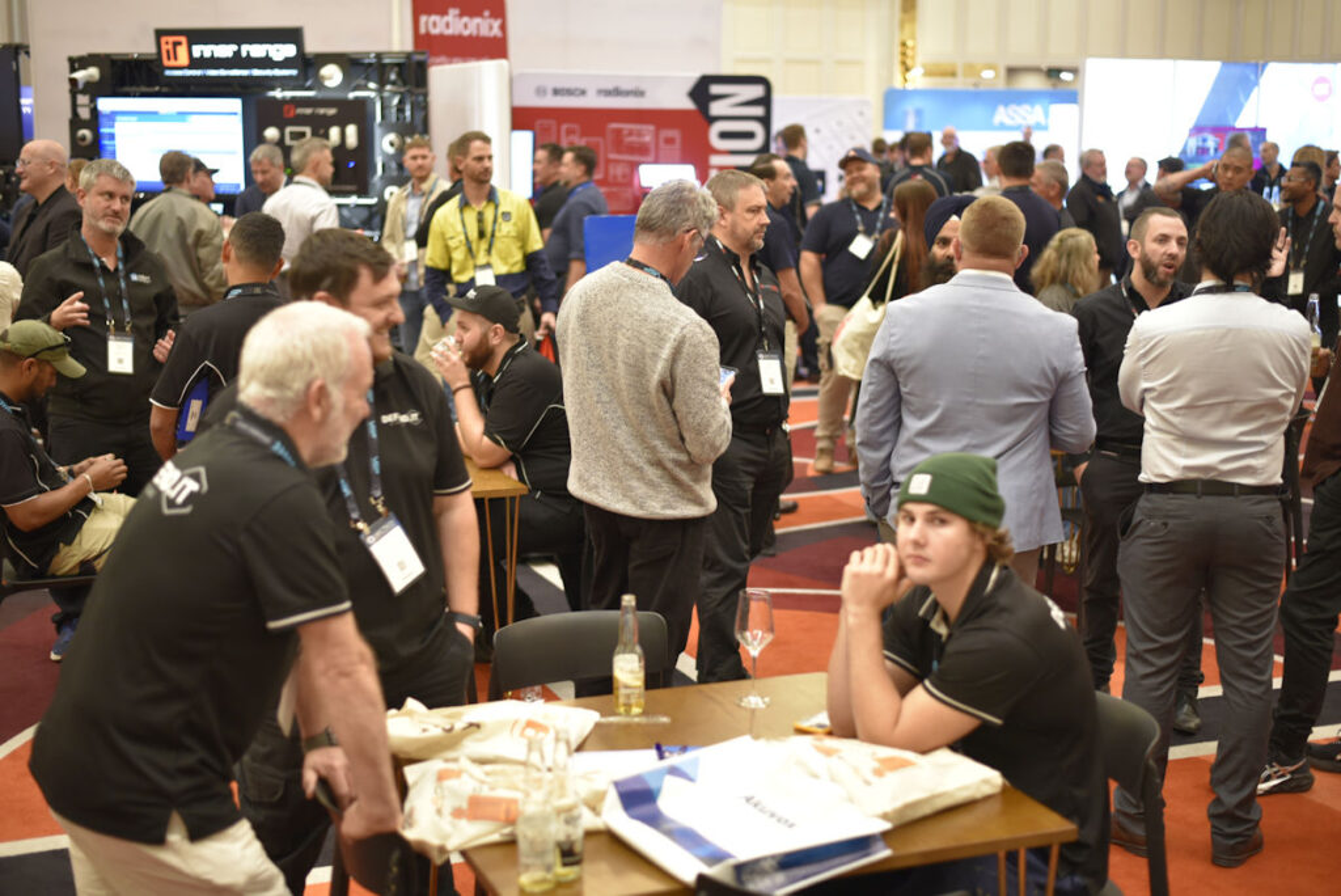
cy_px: 448
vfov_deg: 27.0
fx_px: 1863
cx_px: 670
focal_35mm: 50
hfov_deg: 39.6
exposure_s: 1/60
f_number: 2.2
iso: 800
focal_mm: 50
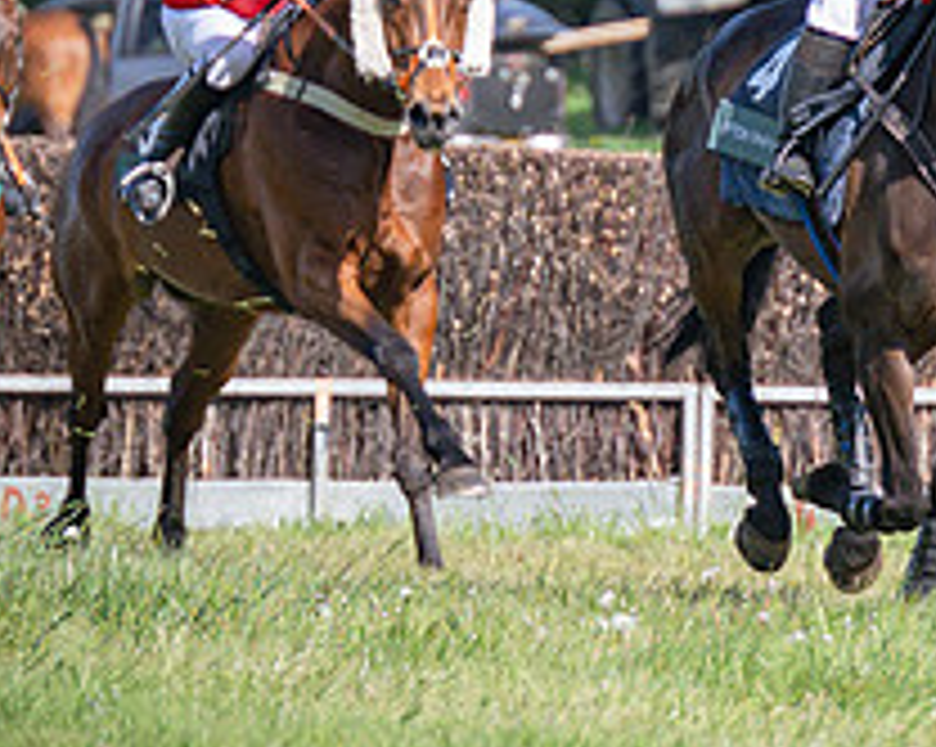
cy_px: 90
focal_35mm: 794
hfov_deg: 2.4
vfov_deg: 1.9
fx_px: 21975
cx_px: 963
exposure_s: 1/2500
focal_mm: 145
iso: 400
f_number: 4
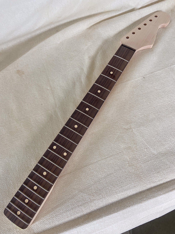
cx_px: 88
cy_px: 117
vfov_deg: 67.3
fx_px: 175
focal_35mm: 26
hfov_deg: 53.1
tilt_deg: -69.5
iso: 64
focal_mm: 4.25
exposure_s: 1/120
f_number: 1.8
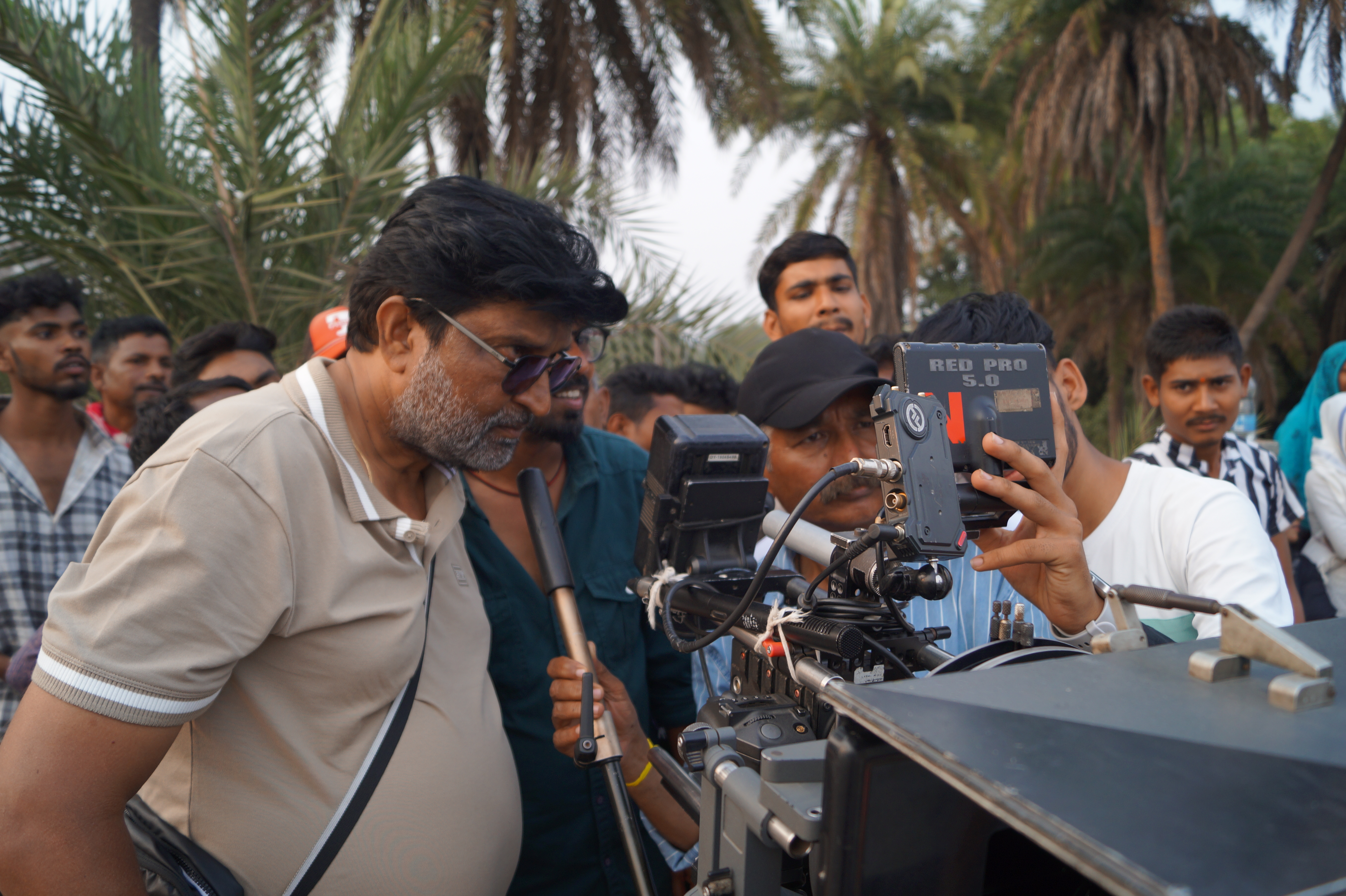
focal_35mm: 27
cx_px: 673
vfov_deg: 47.9
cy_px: 448
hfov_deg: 67.4
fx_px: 1009
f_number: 4
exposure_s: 1/160
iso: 160
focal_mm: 18
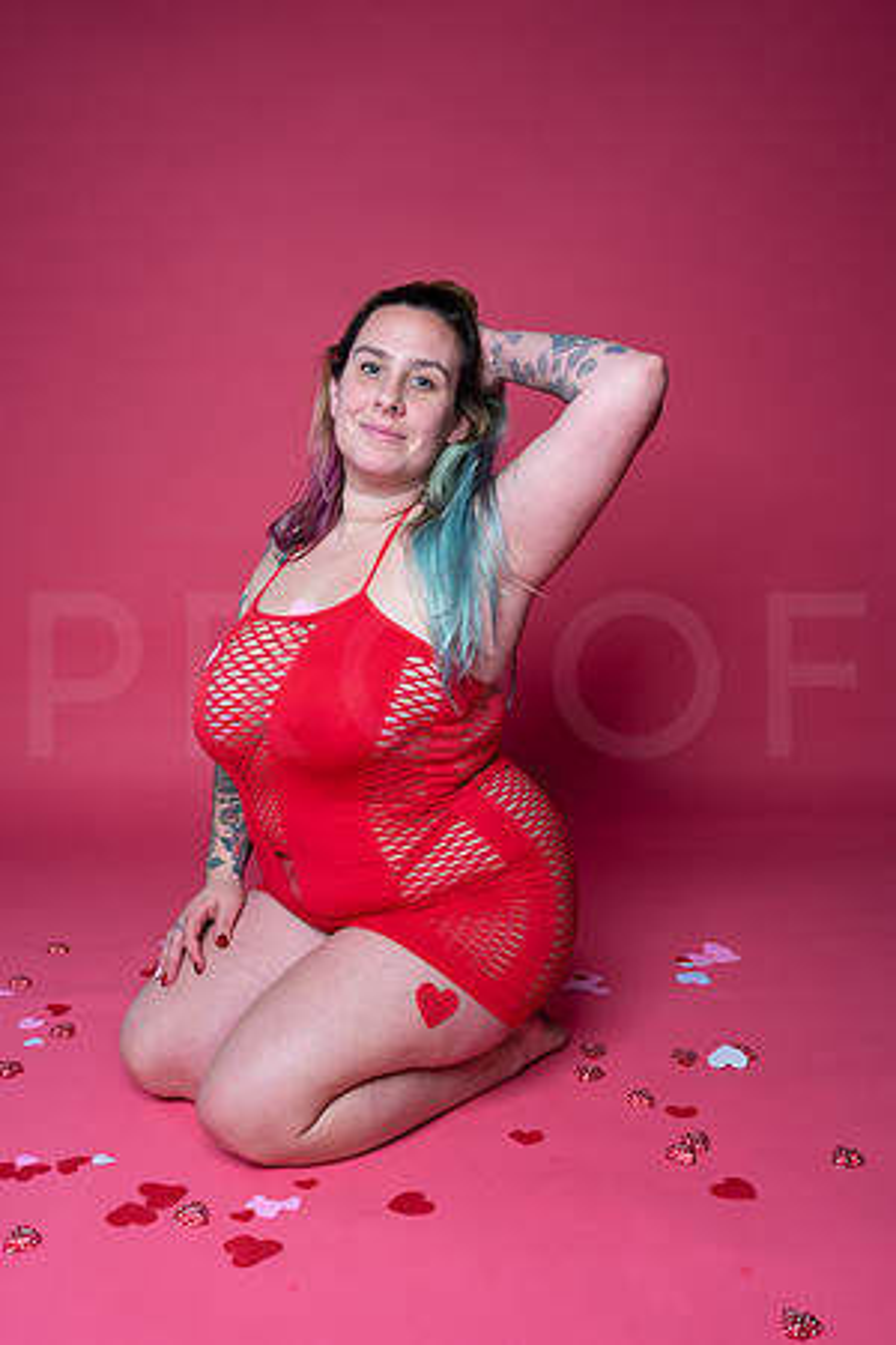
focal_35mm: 35
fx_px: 1307
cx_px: 448
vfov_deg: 54.4
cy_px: 672
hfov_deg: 37.9
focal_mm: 35
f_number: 8
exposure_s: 1/160
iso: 100
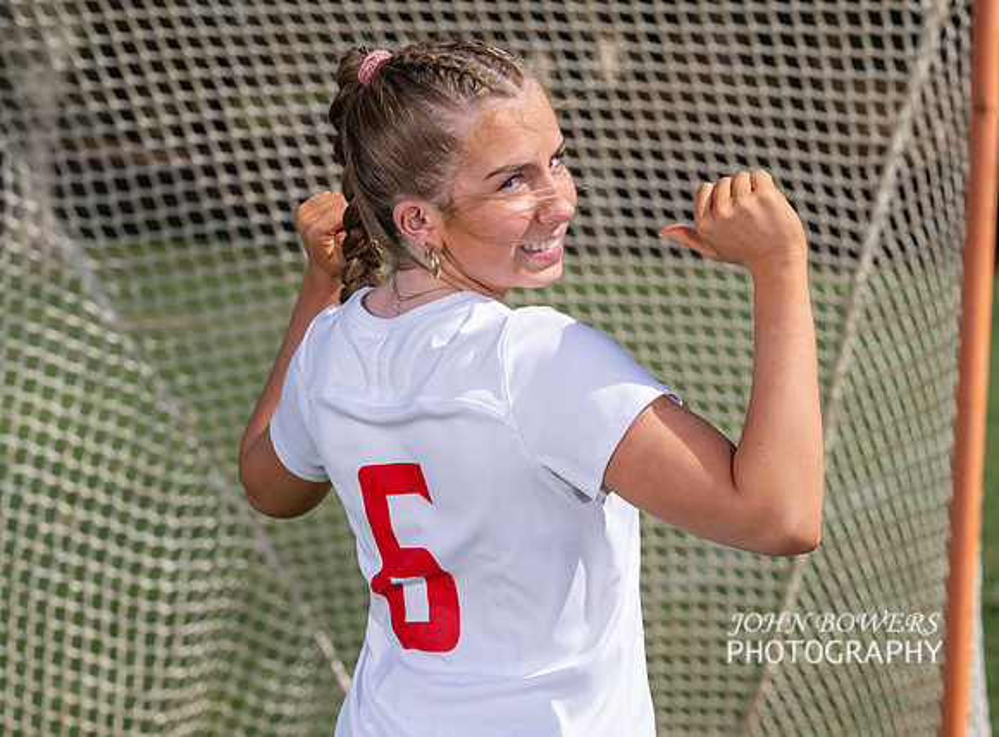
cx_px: 537
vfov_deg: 10.7
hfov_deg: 14.5
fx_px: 3932
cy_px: 385
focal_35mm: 137
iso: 100
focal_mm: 115
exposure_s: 1/1000
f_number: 5.6
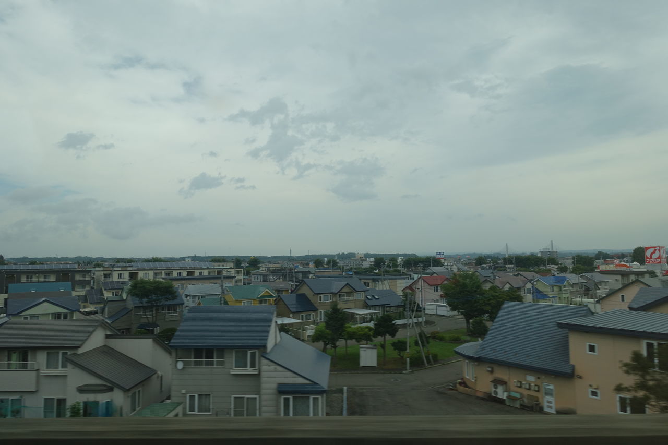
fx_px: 445
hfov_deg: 73.8
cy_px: 222
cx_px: 334
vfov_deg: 53.1
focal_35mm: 24
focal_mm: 8.8
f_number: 4
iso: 200
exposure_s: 1/250
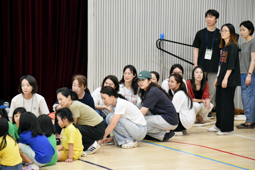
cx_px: 128
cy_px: 85
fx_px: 1116
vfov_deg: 8.7
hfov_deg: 13.0
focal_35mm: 158
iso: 3200
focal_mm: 105
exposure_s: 1/60
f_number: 6
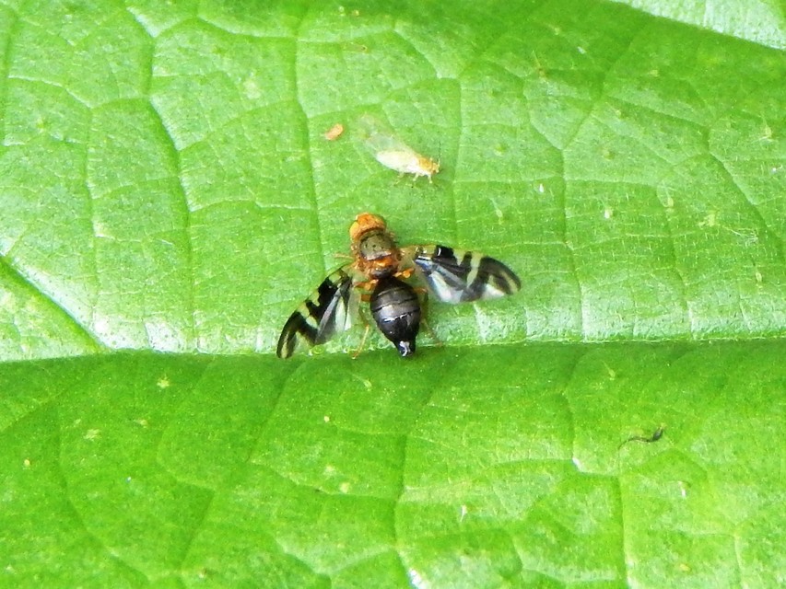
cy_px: 294
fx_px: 4133
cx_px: 393
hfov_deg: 10.9
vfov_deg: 8.2
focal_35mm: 182
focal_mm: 32.8
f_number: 5.3
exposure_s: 1/160
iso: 400
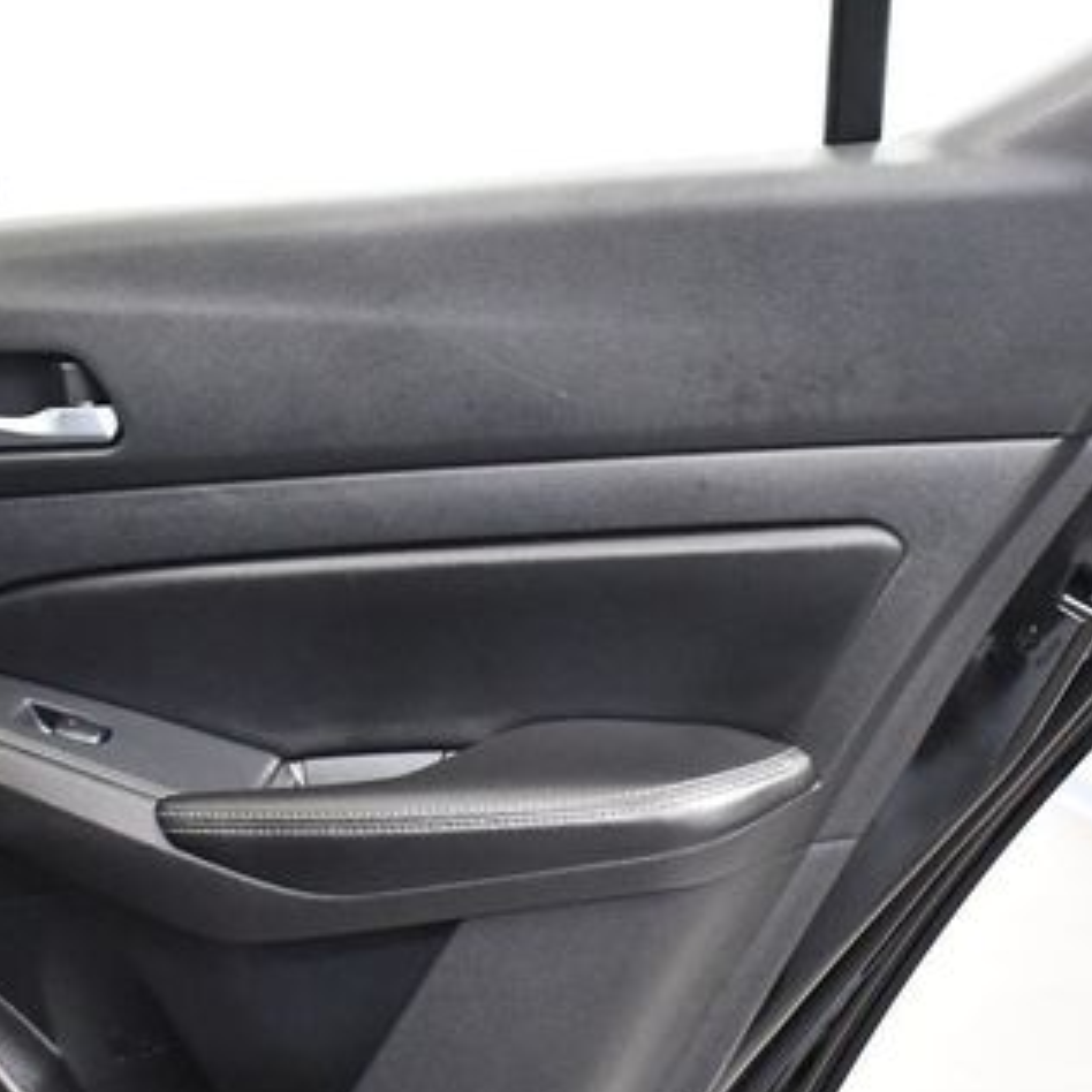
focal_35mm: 62
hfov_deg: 27.7
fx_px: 2213
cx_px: 539
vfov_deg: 27.7
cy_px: 639
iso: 4000
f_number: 3.5
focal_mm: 18
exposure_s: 1/60
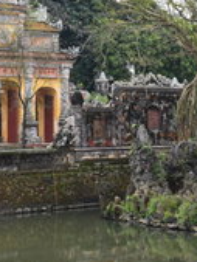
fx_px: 932
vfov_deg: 15.9
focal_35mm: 123
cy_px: 71
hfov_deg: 11.9
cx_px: 3
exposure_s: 1/320
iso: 400
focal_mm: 36
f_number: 10
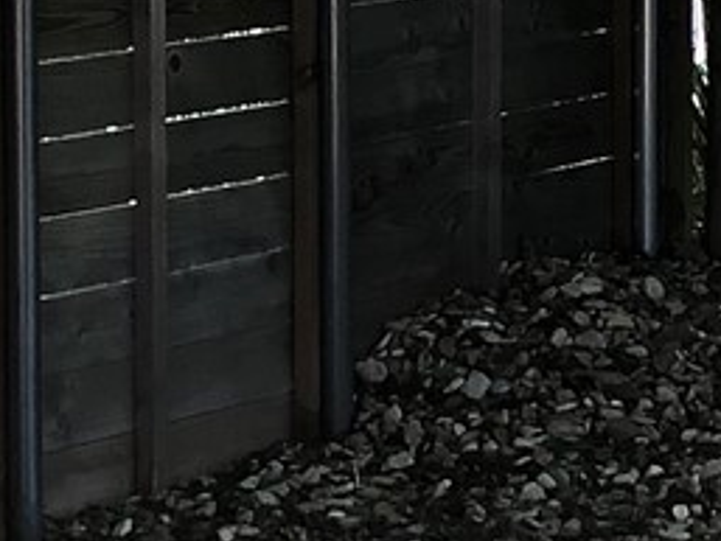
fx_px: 4647
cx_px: 418
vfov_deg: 6.7
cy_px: 76
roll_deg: -0.1
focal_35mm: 223
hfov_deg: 8.9
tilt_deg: -4.3
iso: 50
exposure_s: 1/120
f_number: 1.8
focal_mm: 3.99
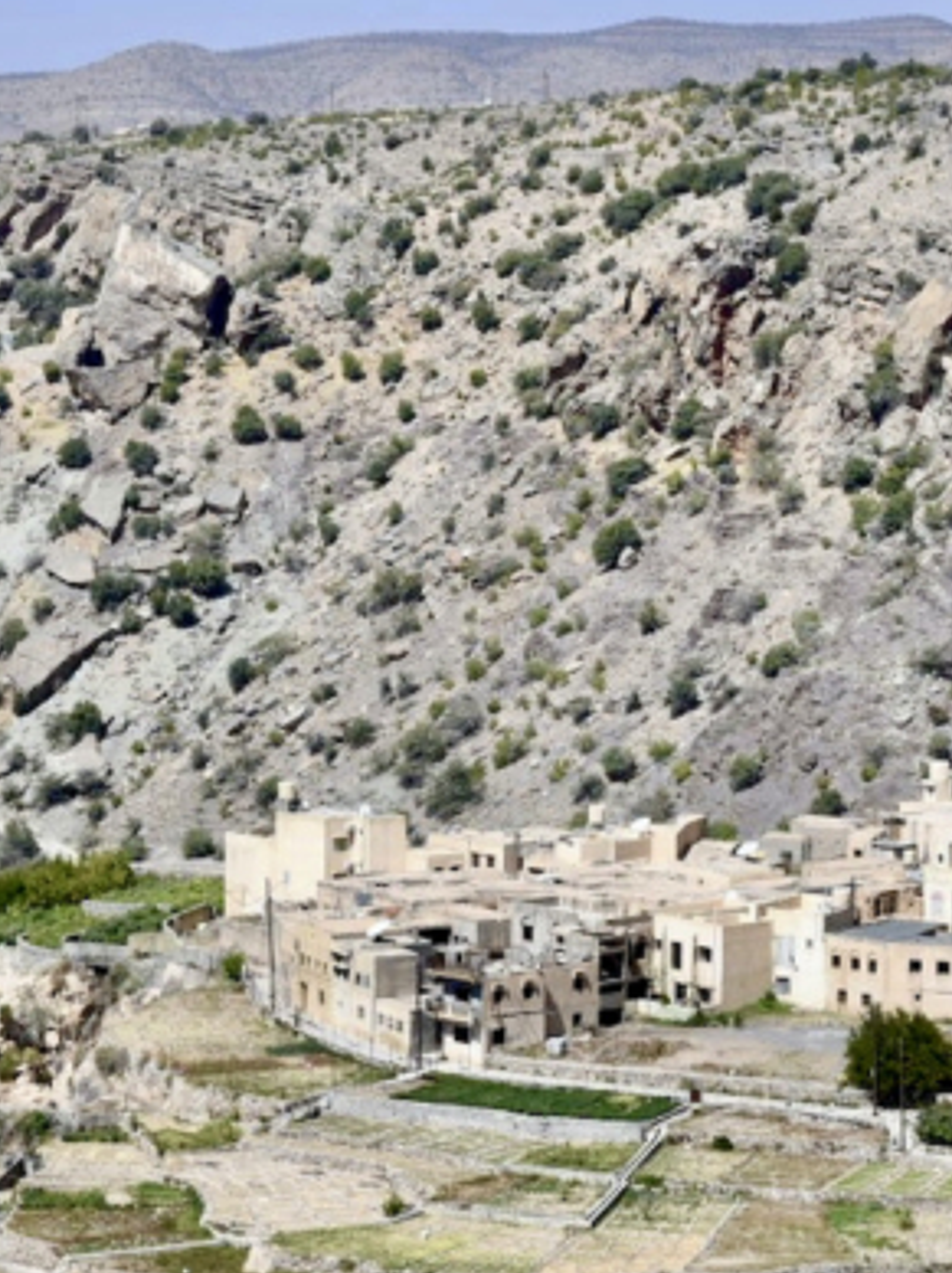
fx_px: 5803
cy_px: 738
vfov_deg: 12.5
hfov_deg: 9.4
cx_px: 412
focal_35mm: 158
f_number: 16
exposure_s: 1/80
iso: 100
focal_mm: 62
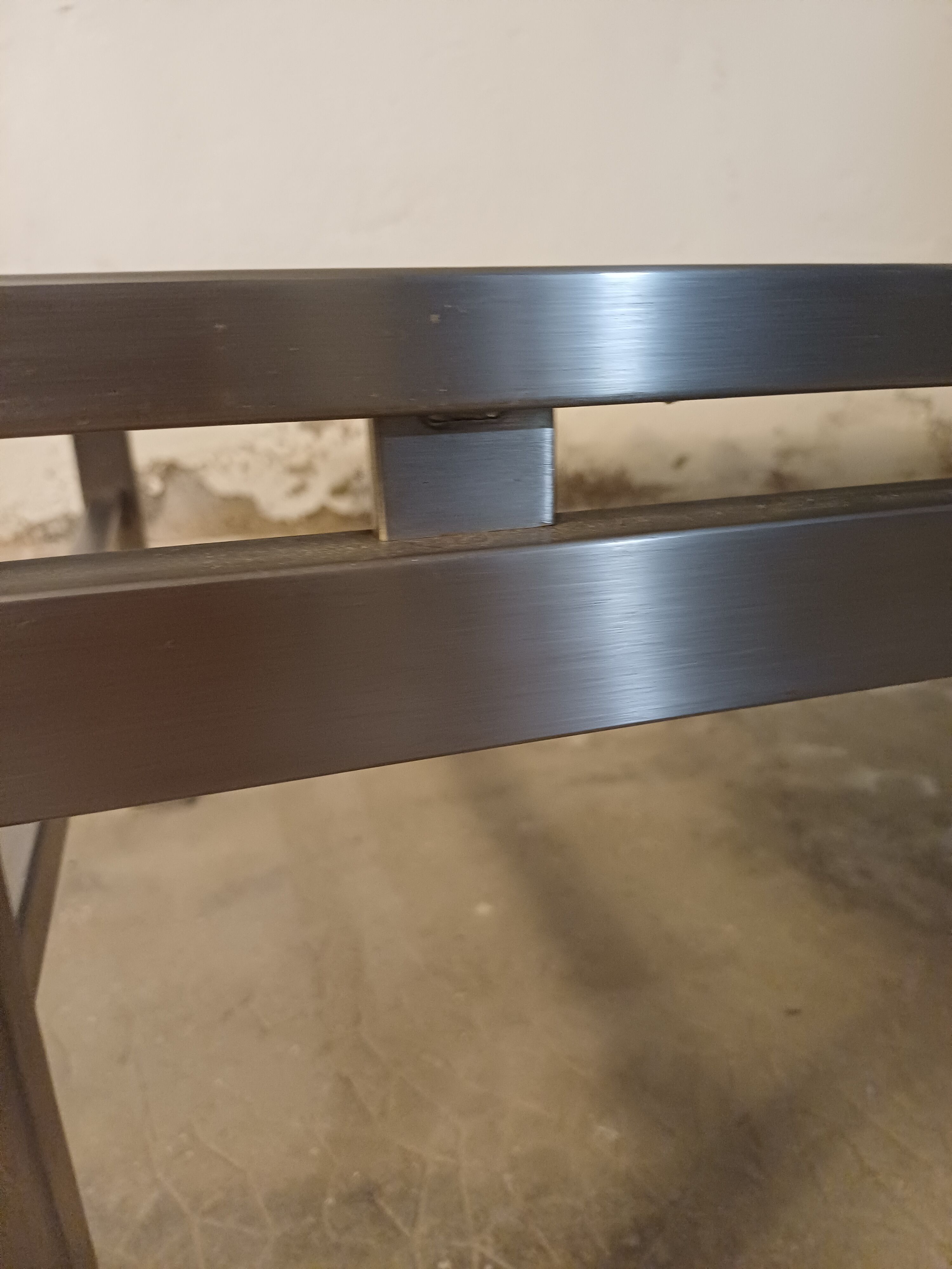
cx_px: 476
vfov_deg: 69.4
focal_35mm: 25
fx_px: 917
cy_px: 634
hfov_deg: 54.9
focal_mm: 4.65
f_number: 1.8
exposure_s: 1/25
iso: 500
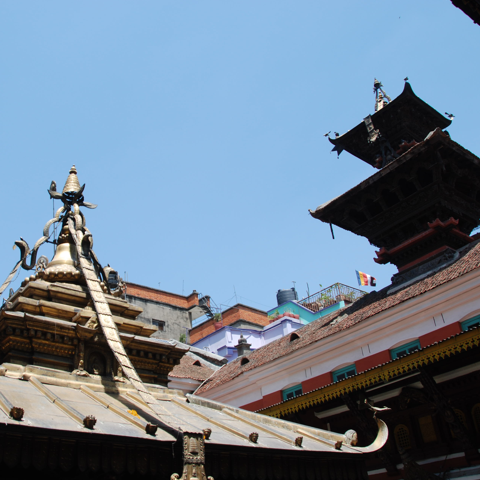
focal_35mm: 35
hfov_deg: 46.5
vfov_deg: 47.2
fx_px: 549
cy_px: 239
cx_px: 162
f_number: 8
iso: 100
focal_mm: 18
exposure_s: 1/250
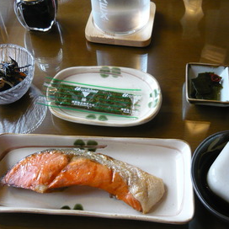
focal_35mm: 45
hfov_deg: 37.5
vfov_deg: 37.5
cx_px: 110
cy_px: 107
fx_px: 337
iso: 320
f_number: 2.8
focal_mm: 5.5
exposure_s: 1/30
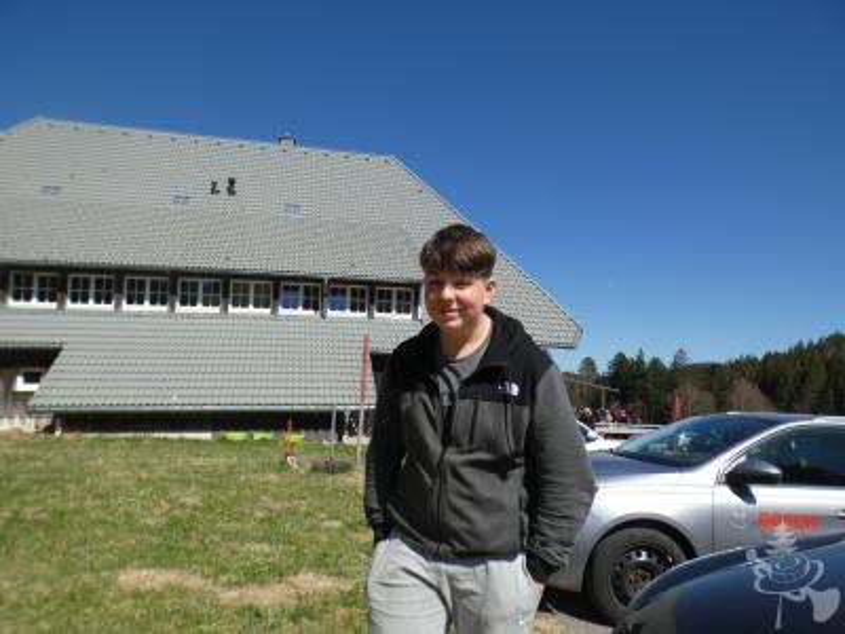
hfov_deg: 73.9
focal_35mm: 23
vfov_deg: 58.9
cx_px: 422
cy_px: 317
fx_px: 561
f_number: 3
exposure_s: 1/1600
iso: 80
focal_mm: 4.1
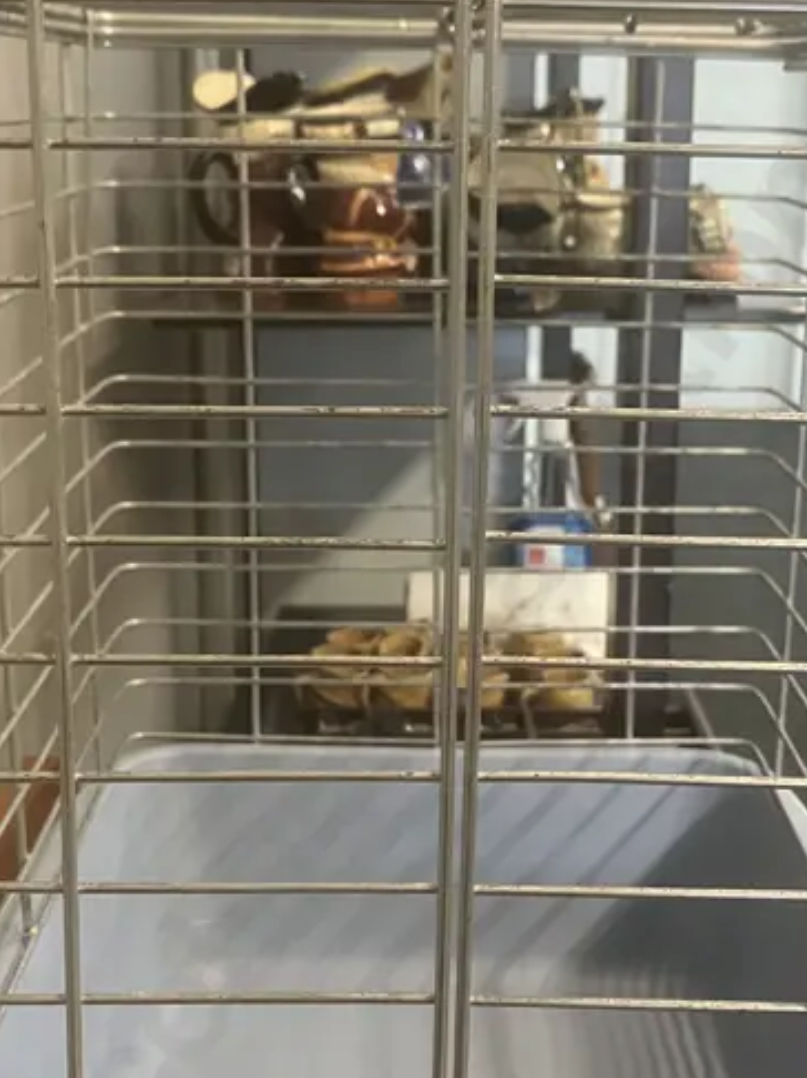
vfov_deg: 32.6
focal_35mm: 59
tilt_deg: -14.3
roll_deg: -0.7
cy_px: 661
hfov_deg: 24.8
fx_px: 1836
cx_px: 450
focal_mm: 3.99
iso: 250
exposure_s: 1/50
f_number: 1.8
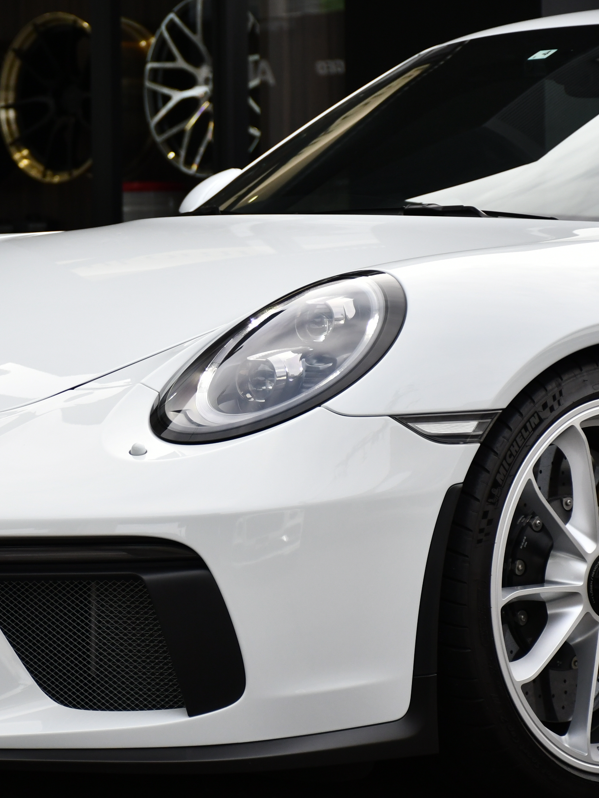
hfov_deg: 9.7
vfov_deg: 13.0
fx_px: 3507
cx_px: 38
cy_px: 399
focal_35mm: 152
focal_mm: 70
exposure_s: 1/1000
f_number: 5
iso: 640
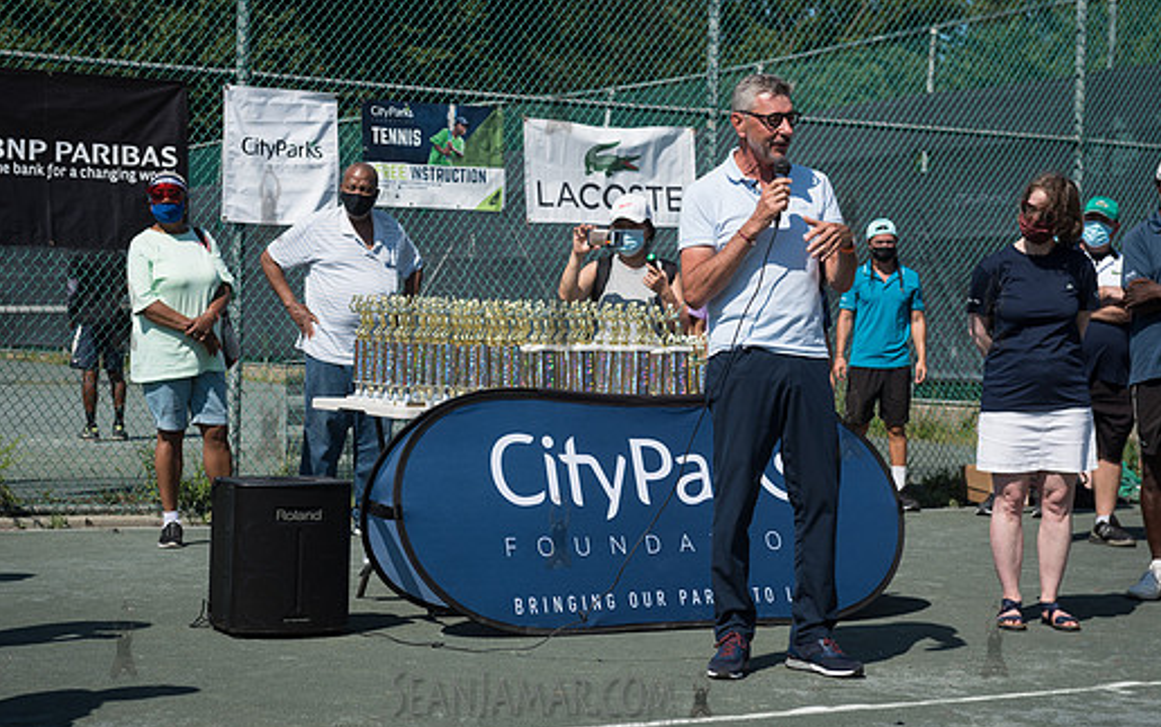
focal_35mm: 71
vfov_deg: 18.4
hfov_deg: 29.0
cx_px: 558
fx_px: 2247
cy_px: 312
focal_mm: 62
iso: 125
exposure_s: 1/1000
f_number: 5.6
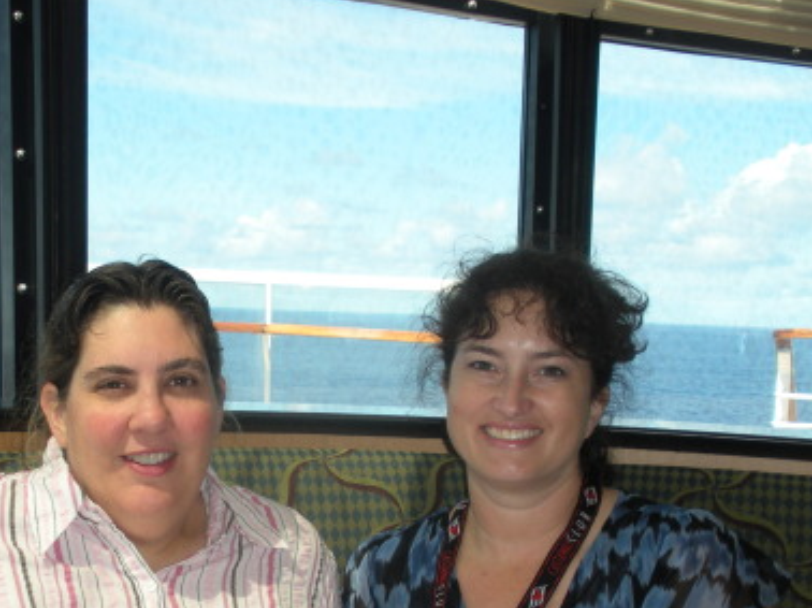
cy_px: 490
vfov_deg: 23.6
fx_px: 1430
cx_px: 337
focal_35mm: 61
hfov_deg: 31.6
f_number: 3.5
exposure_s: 1/144
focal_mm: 6.3
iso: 64
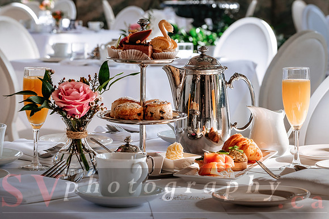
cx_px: 164
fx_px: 978
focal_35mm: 107
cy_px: 110
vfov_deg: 12.8
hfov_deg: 19.1
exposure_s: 1/125
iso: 200
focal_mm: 71.5
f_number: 8
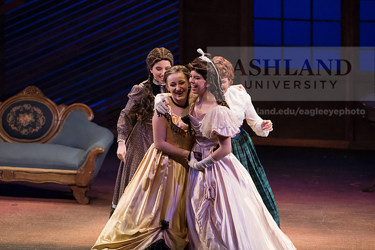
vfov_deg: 4.6
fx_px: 3126
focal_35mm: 300
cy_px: 125
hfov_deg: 6.9
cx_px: 188
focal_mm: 300
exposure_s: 1/400
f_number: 4.5
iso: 3200
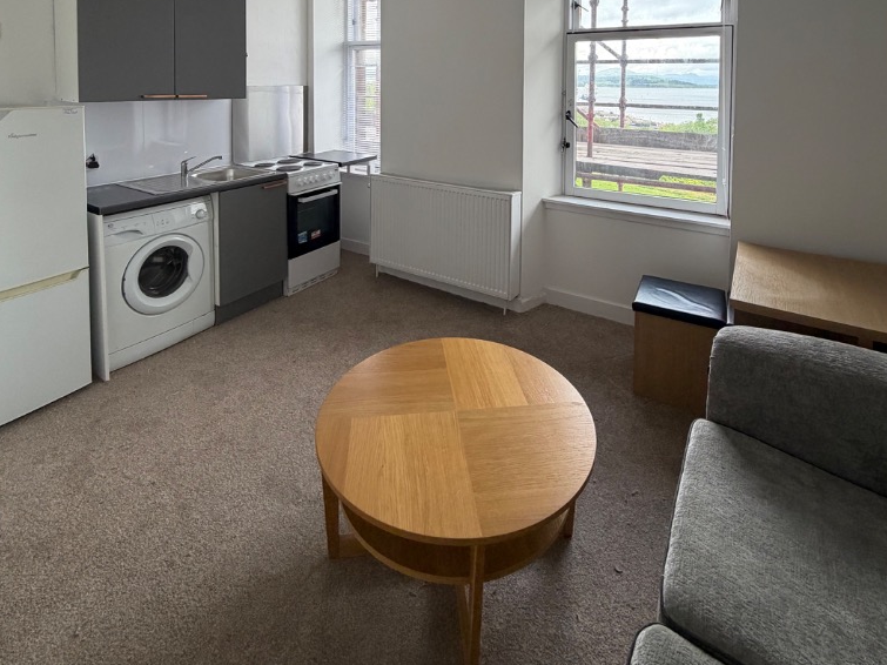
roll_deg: -0.5
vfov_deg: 61.1
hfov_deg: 84.7
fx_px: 487
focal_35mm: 19
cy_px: 105
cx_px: 446
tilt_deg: -1.8
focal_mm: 2.22
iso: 160
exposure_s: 1/121
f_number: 2.2
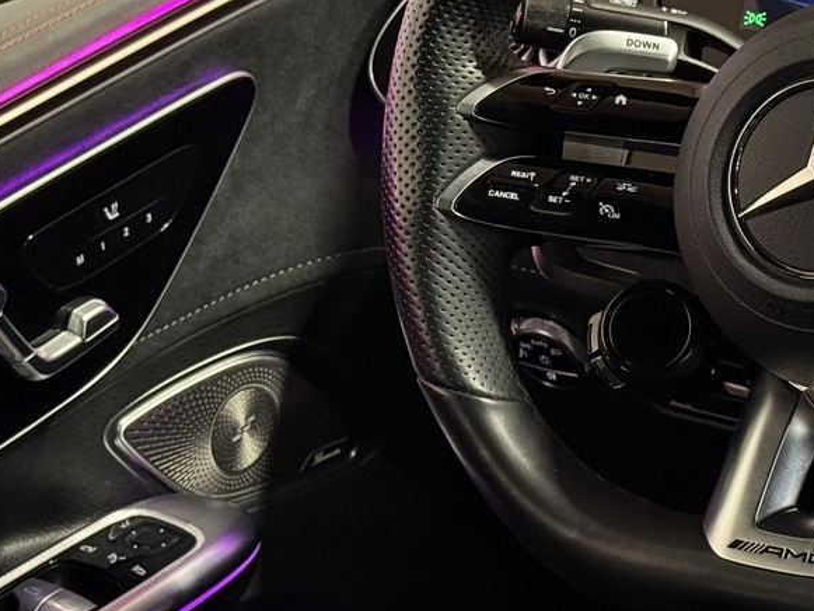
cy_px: 172
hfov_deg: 16.5
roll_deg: +2.5
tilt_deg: -17.7
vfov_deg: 12.4
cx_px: 509
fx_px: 2799
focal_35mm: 119
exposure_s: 1/36
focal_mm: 6.76
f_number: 1.78
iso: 400
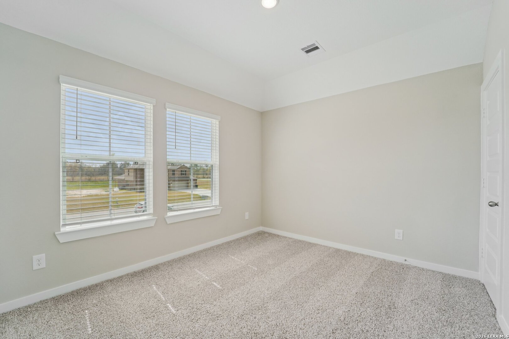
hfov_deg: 104.3
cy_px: 170
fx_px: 198
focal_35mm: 14
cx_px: 254
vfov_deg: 81.2
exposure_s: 1/400
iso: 500
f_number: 8
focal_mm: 14
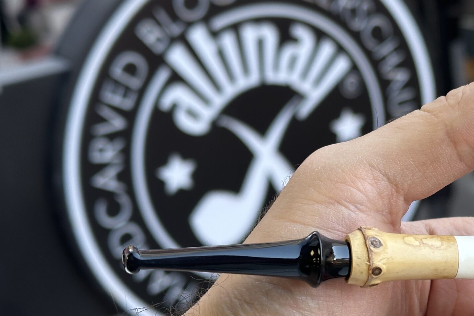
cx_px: 405
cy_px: 225
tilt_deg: -23.1
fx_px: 1172
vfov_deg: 15.3
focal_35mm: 89
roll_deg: +5.8
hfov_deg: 22.4
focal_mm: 6.86
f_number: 1.78
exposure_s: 1/121
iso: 50
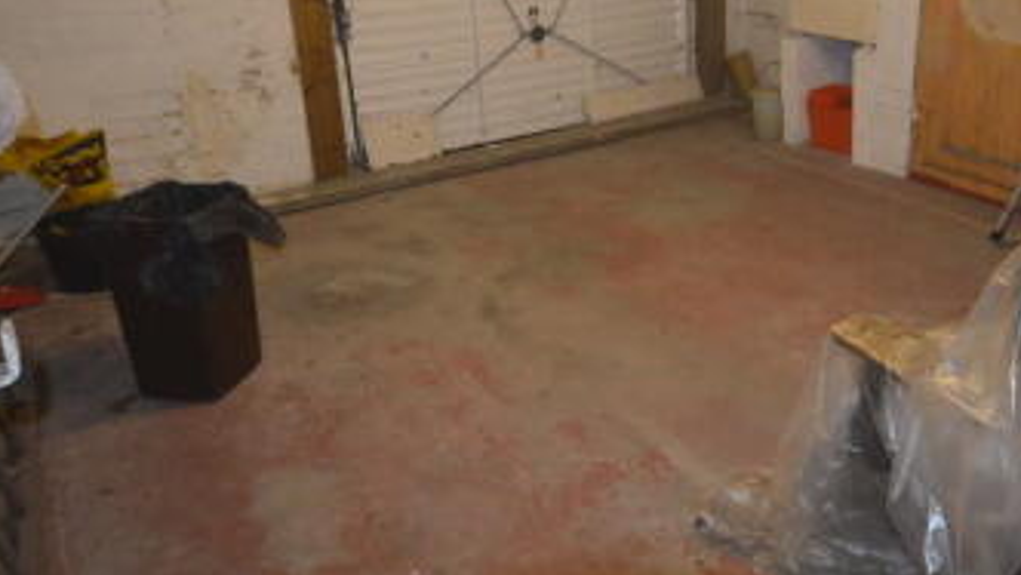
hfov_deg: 61.5
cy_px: 169
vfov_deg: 37.2
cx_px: 655
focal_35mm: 31
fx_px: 840
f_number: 4
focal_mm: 10
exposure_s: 1/60
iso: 640
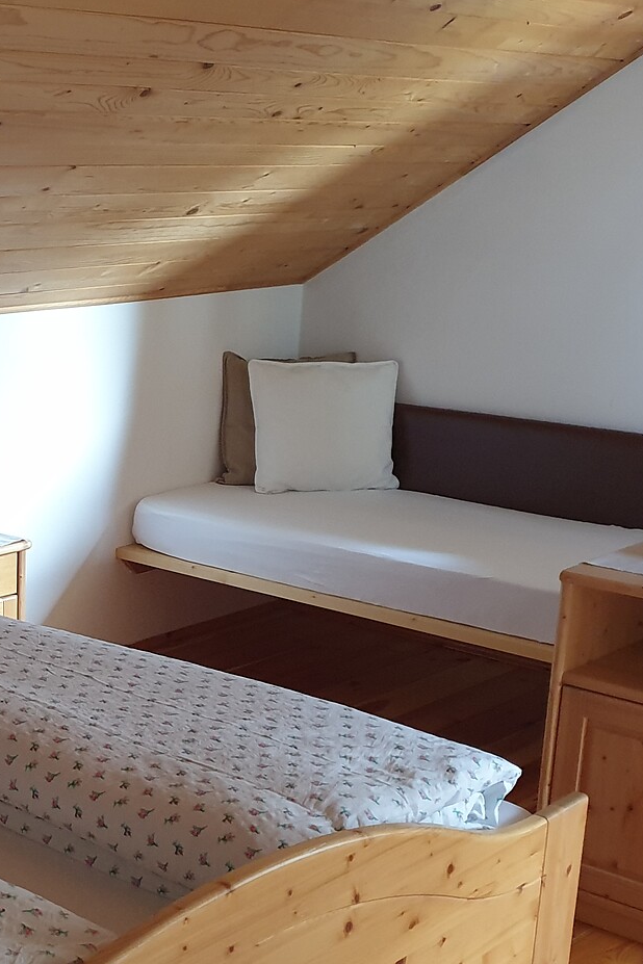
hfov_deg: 22.8
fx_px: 1500
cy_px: 590
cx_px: -57
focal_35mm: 56
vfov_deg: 35.5
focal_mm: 4.3
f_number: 1.5
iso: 250
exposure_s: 1/28
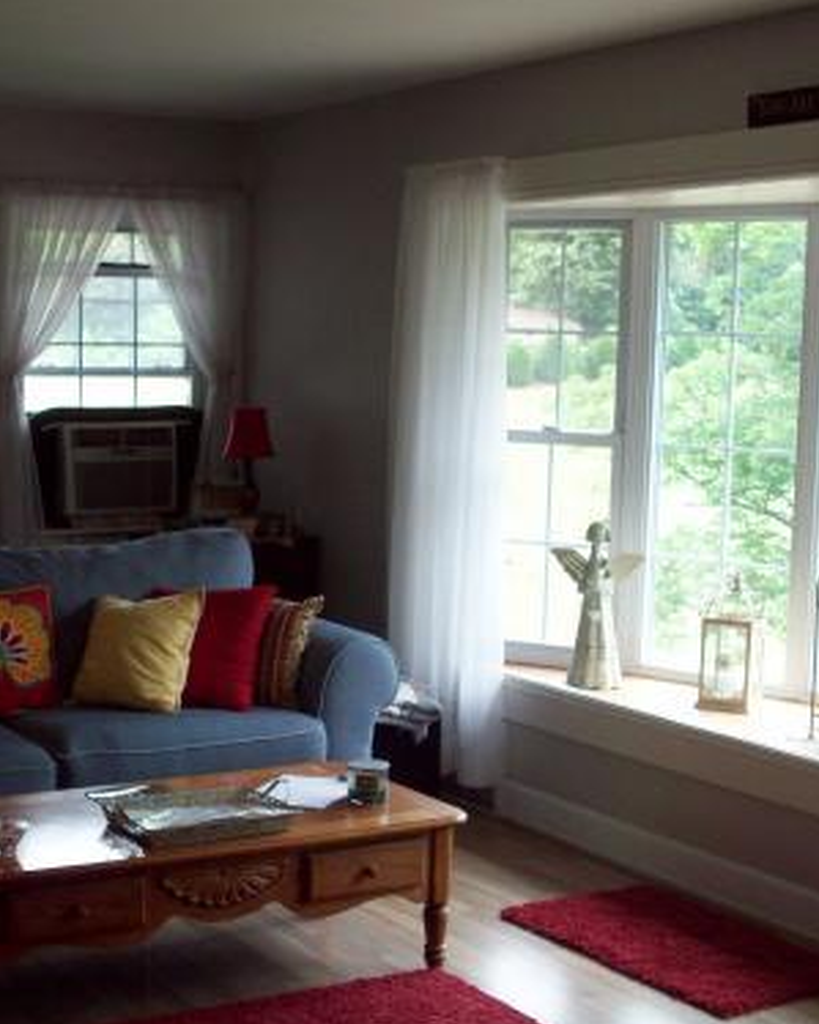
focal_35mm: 56
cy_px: 578
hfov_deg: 27.0
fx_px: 1697
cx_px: 266
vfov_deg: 33.5
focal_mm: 6.2
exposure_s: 1/64
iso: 80
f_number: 2.8
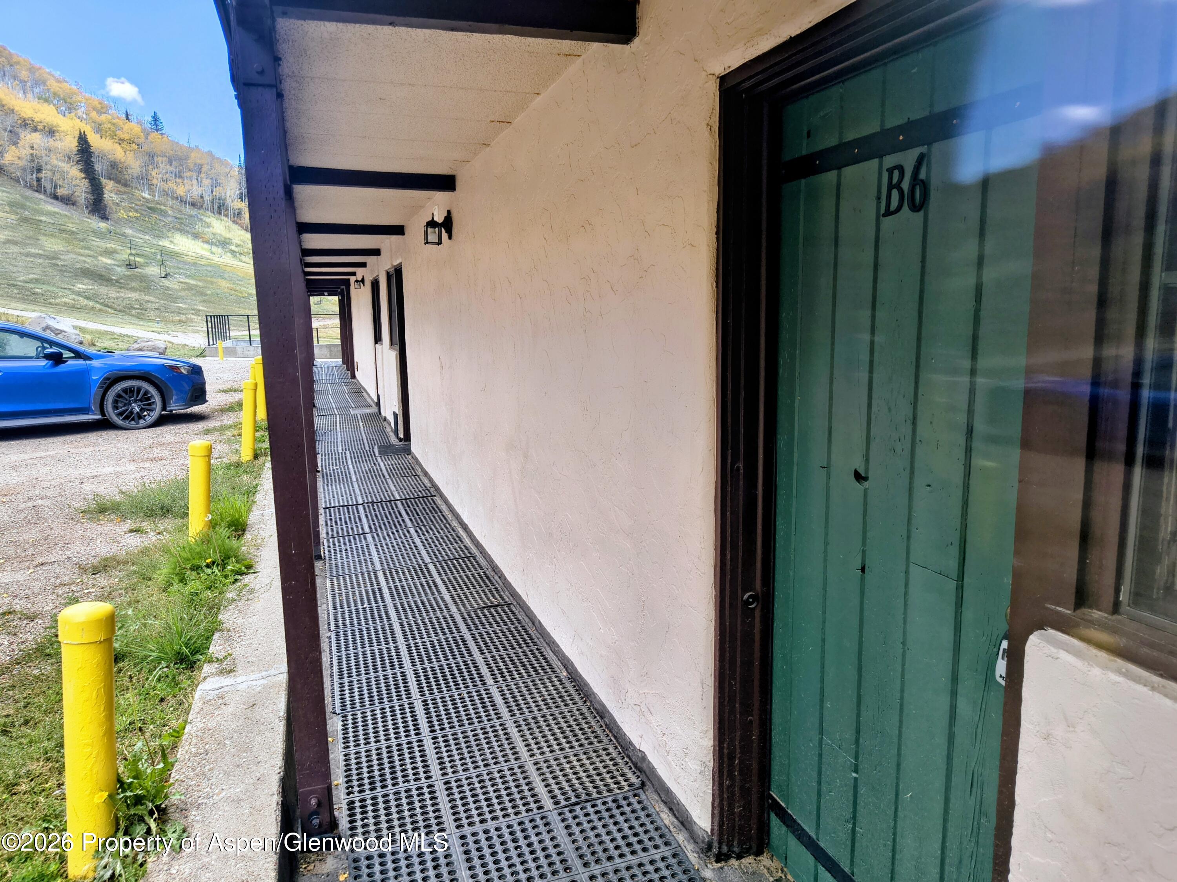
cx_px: 588
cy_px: 441
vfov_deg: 56.8
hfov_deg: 71.6
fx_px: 816
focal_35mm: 24
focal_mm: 5.56
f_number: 1.8
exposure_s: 1/277
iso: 100
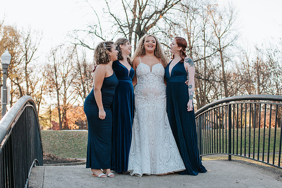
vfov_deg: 23.4
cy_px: 96
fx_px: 454
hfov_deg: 34.5
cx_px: 152
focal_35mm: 58
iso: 100
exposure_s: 1/200
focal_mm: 35
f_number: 2.8
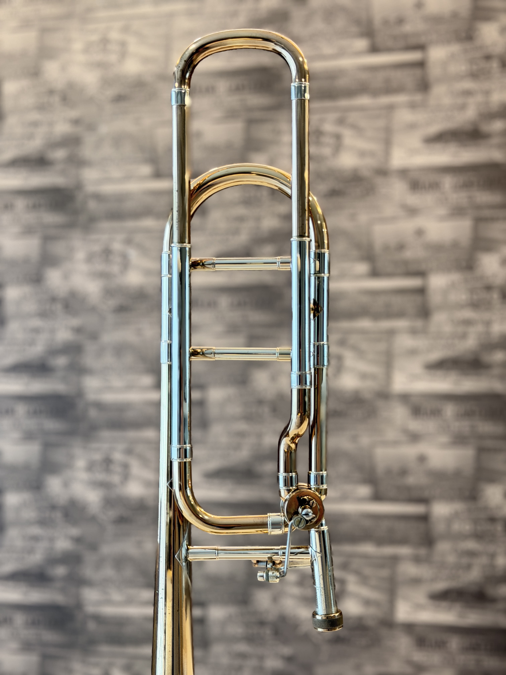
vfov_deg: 39.7
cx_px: 253
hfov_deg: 30.3
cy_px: 338
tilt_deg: +1.6
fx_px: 936
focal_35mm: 48
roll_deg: +0.6
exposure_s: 1/50
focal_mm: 6.76
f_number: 1.78
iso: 160
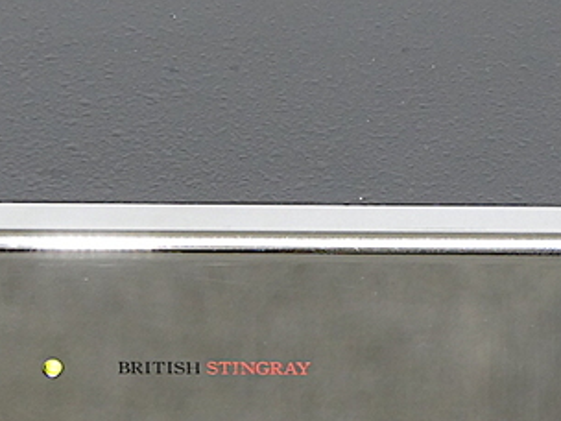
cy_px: 340
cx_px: 537
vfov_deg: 3.5
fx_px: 6904
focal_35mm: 426
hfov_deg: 4.6
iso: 200
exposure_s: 1/3.2
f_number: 5.3
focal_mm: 24.2
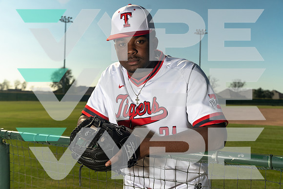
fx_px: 330
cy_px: 94
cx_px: 142
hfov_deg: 46.4
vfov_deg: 31.9
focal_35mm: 42
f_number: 5.6
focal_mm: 42
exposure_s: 1/200
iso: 500
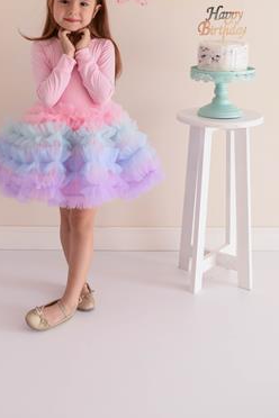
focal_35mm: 55
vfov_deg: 35.6
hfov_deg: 24.6
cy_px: 112
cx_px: 106
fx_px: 639
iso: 125
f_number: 2.2
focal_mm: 35
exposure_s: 1/250
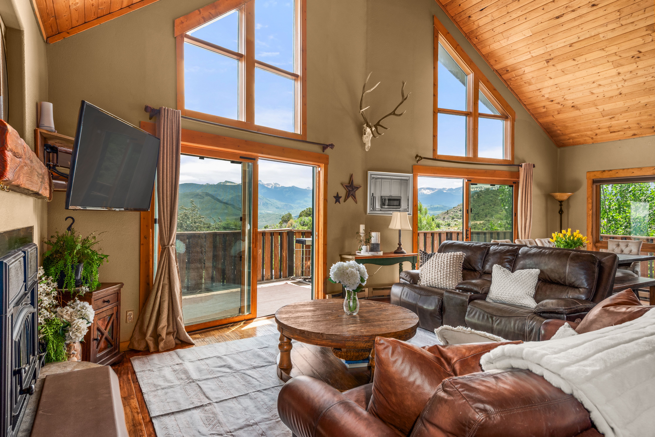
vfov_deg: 62.0
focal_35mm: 20
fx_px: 364
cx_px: 328
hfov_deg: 84.0
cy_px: 218
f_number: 11
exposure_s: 1/8
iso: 400
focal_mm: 20
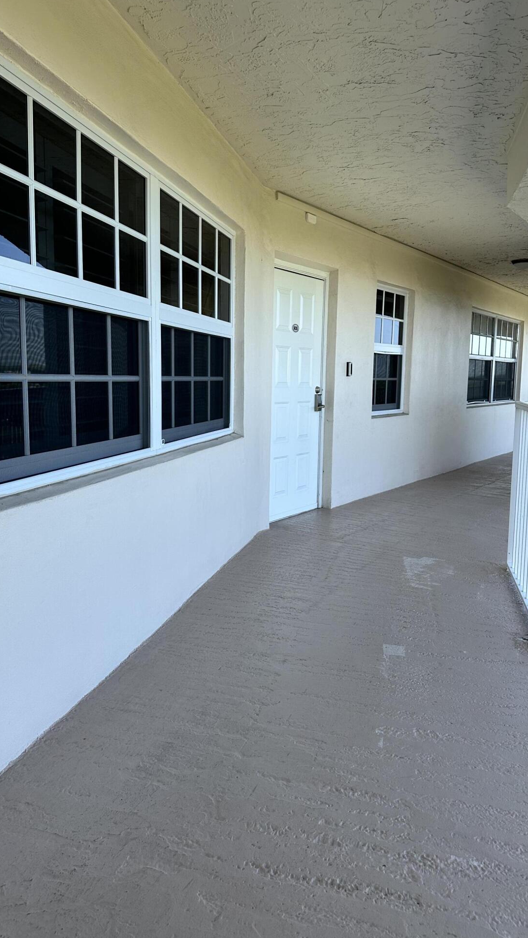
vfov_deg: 69.9
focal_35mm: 27
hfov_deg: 42.8
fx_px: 672
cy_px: 455
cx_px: 242
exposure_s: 1/952
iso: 80
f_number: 1.78
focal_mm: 6.86
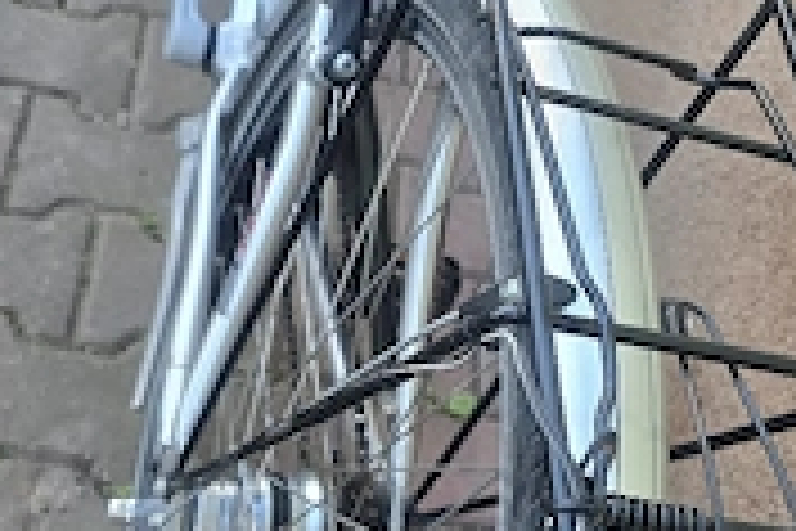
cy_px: 306
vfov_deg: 25.0
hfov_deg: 36.8
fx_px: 1194
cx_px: 328
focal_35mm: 54
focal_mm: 6.3
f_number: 1.7
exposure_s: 1/182
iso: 125
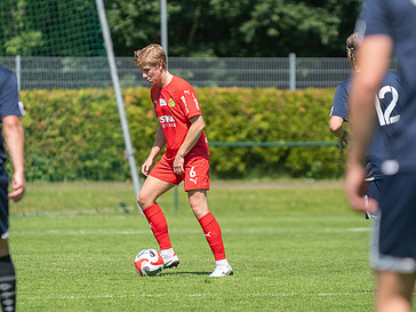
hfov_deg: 3.2
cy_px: 164
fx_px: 7403
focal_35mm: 616
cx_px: 177
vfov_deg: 2.4
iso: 200
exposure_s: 1/2000
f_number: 3.2
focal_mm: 200
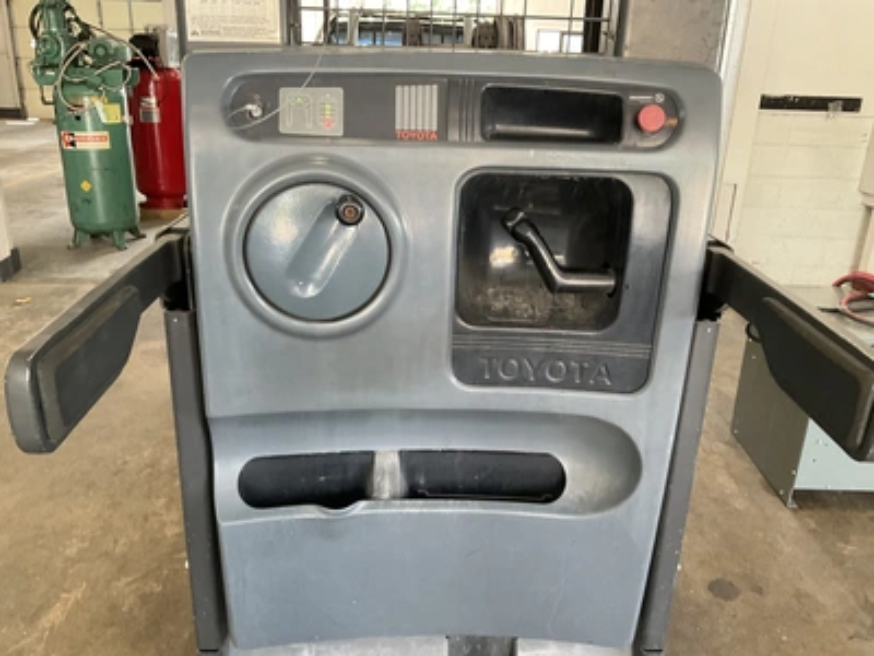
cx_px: 437
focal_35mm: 29
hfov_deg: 61.7
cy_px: 328
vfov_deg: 48.2
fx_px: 732
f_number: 1.8
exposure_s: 1/60
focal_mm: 3
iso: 160
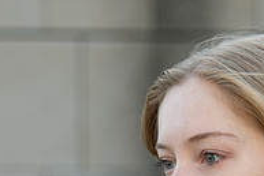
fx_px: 1945
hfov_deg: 7.8
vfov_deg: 5.2
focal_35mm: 265
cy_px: 236
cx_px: 215
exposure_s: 1/400
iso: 200
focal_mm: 85
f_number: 4
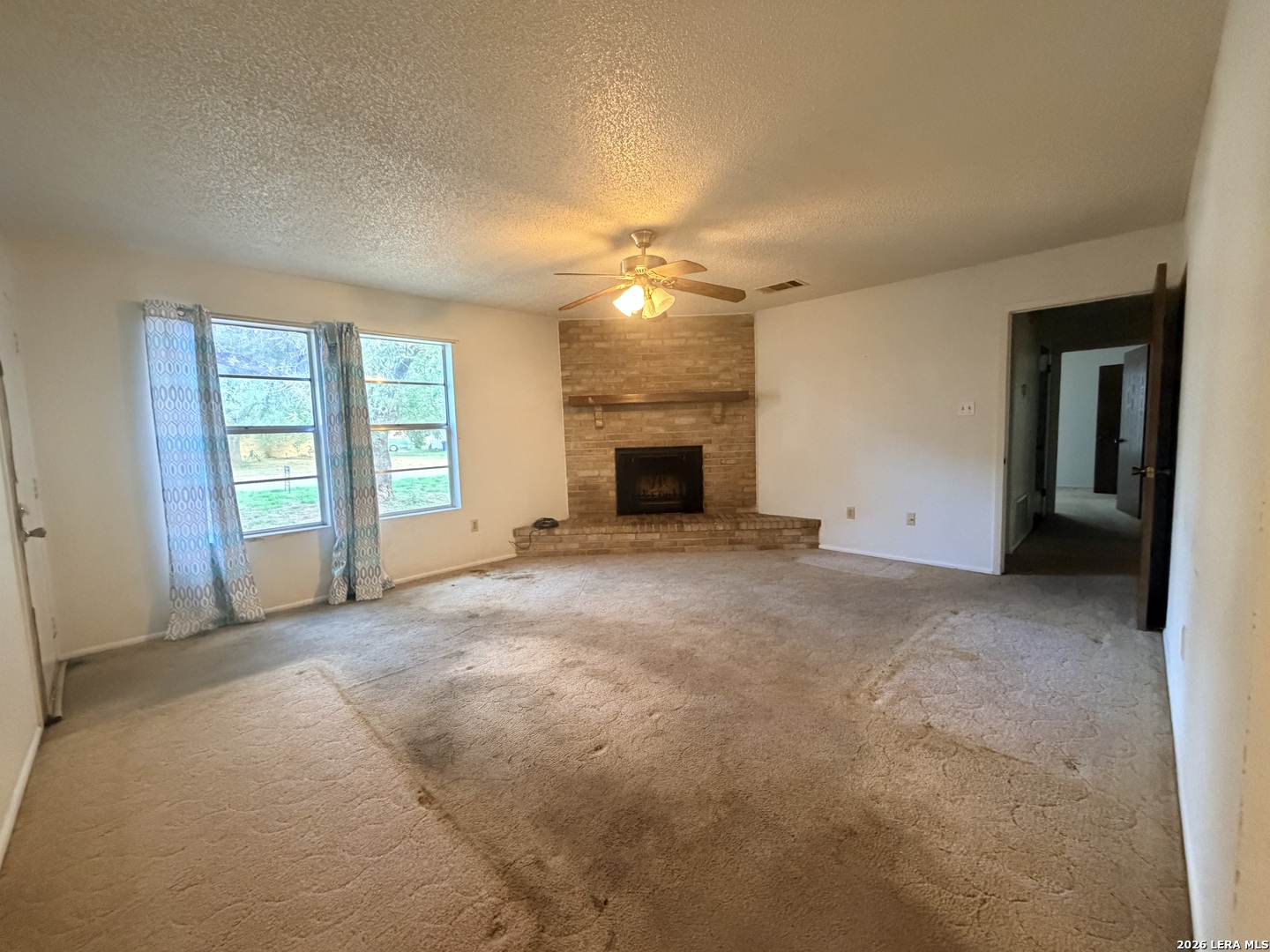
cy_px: 476
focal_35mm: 14
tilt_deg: -5.3
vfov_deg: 85.7
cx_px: 635
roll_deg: +2.4
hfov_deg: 102.1
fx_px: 514
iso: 800
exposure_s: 1/60
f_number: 2.2
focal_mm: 2.22
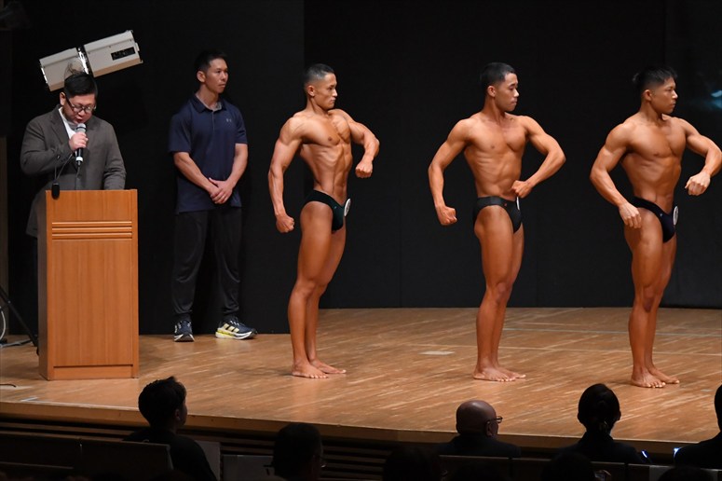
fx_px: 4350
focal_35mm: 217
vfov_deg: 6.3
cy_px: 240
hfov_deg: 9.5
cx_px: 361
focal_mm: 145
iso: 6400
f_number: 5.6
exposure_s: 1/400
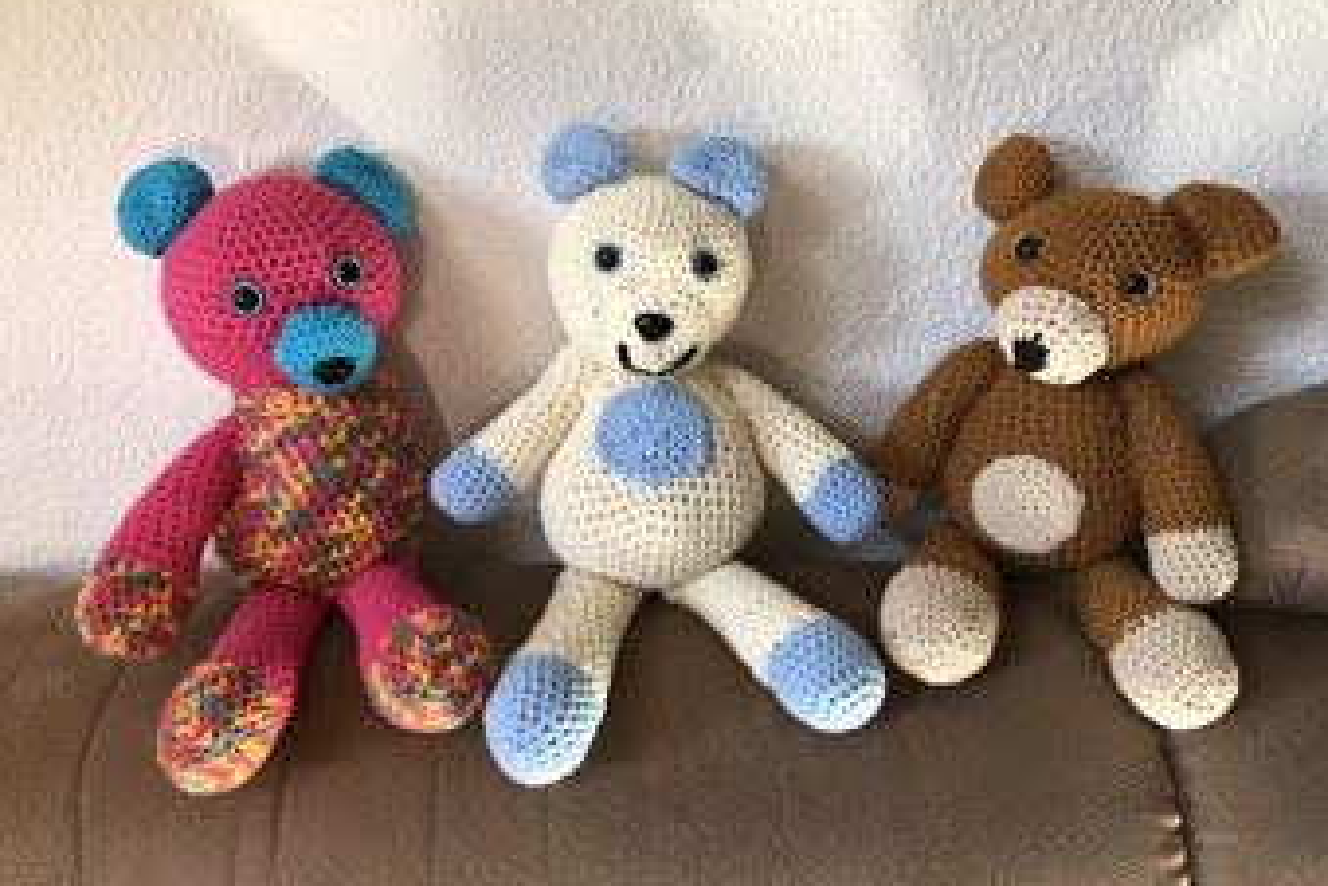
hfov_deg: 61.9
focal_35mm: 30
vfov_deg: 43.6
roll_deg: -3.1
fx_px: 1107
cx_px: 668
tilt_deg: -21.4
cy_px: 427
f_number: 1.8
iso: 32
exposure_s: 1/30
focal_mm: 4
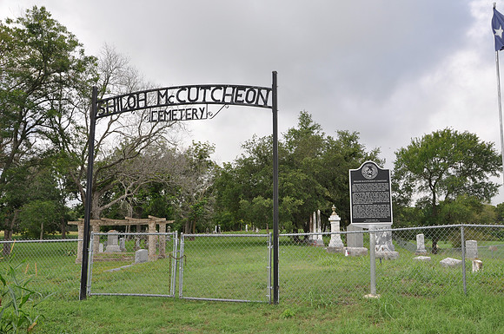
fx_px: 440
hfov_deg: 59.6
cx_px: 252
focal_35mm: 32
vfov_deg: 41.6
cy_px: 167
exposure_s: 1/60
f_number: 8
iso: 200
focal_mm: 21
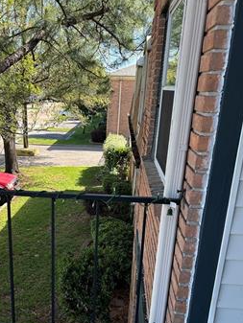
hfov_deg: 38.2
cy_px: 206
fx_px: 346
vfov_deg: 49.5
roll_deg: -1.8
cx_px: 79
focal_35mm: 37
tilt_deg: -13.8
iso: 50
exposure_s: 1/743
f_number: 1.5
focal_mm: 5.7
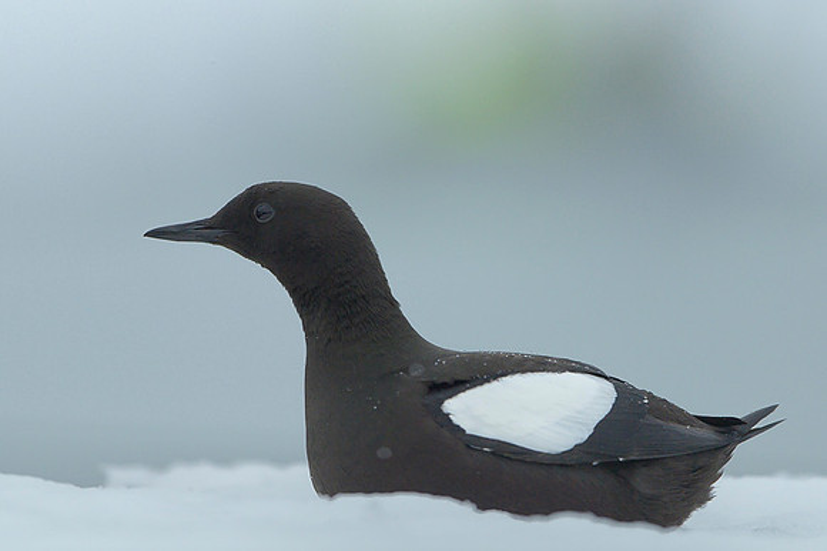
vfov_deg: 2.1
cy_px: 194
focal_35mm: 647
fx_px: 14864
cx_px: 398
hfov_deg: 3.2
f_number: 4
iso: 800
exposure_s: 1/3200
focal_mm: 500
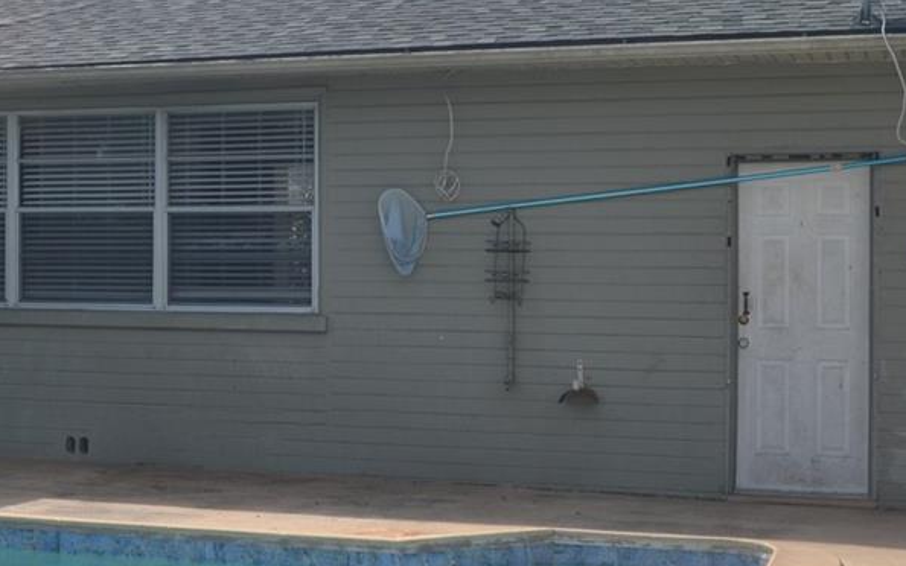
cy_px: 245
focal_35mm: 74
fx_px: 1827
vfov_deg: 17.6
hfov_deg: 26.6
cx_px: 46
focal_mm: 18
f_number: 9
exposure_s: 1/200
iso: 100
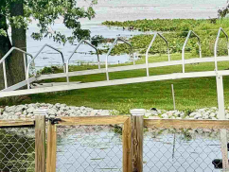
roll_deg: +0.0
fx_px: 1404
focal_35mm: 212
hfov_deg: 9.3
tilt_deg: +2.1
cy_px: -45
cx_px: 150
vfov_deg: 7.0
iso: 25
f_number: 2.8
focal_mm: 9
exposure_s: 1/292
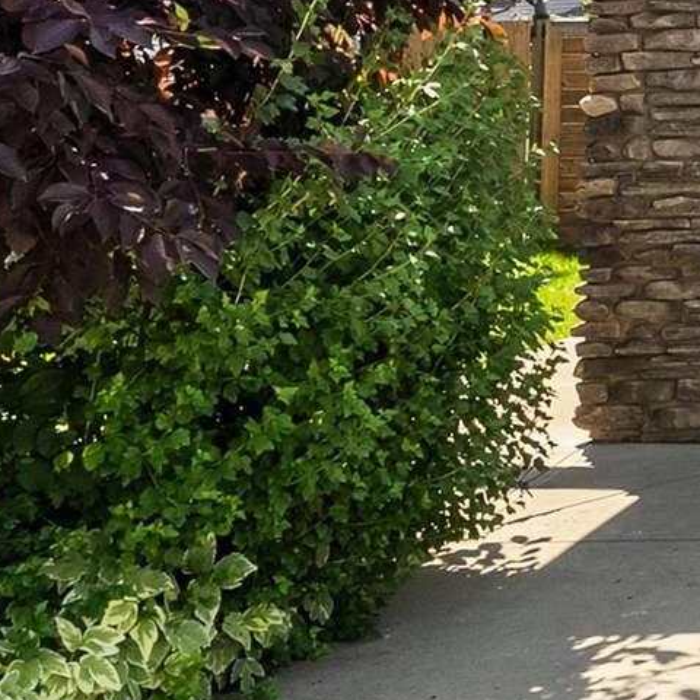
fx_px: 1990
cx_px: 1436
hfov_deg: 15.5
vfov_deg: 18.8
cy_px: -144
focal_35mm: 87
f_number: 8
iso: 160
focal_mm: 16
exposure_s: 1/400
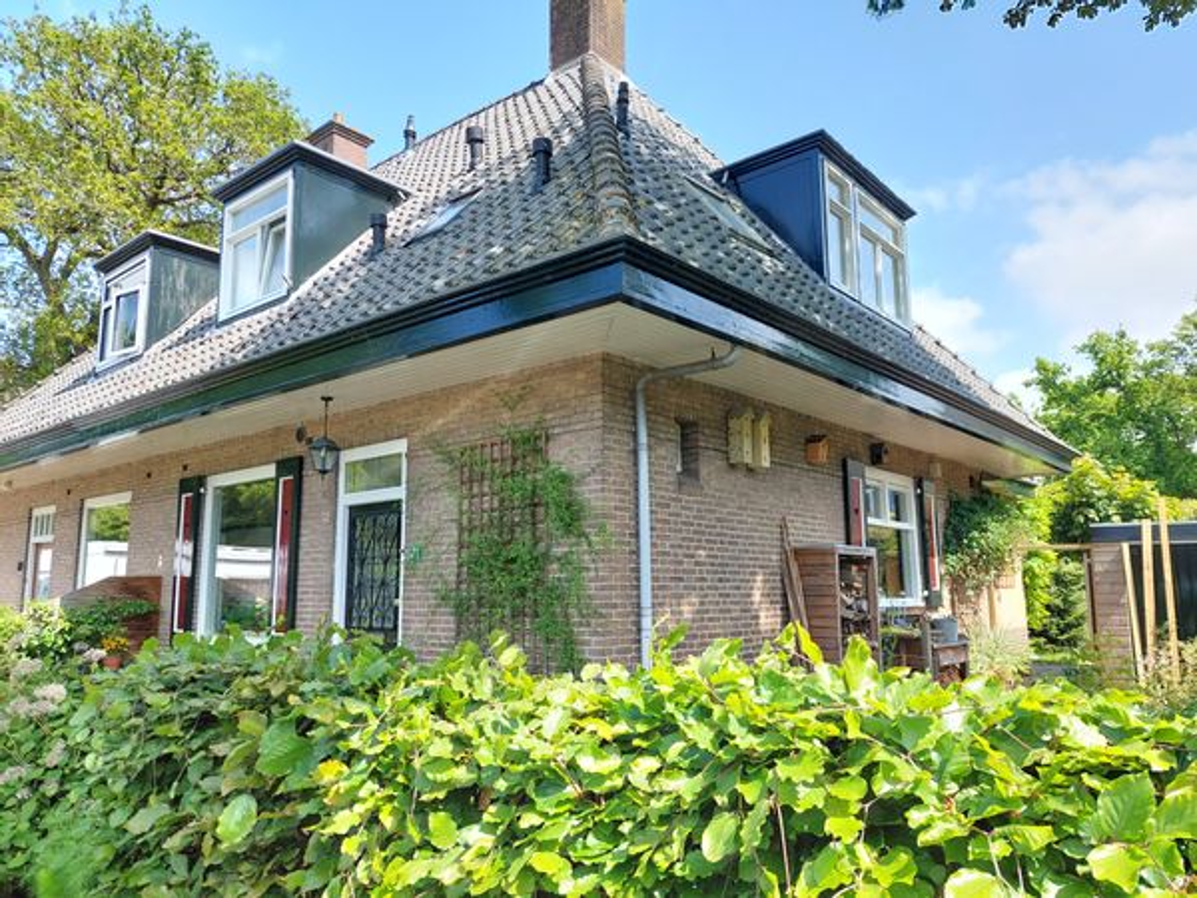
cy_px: 449
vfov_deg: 54.9
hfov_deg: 69.4
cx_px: 598
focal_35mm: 25
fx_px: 864
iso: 40
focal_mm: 5.23
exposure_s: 1/438
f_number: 1.8
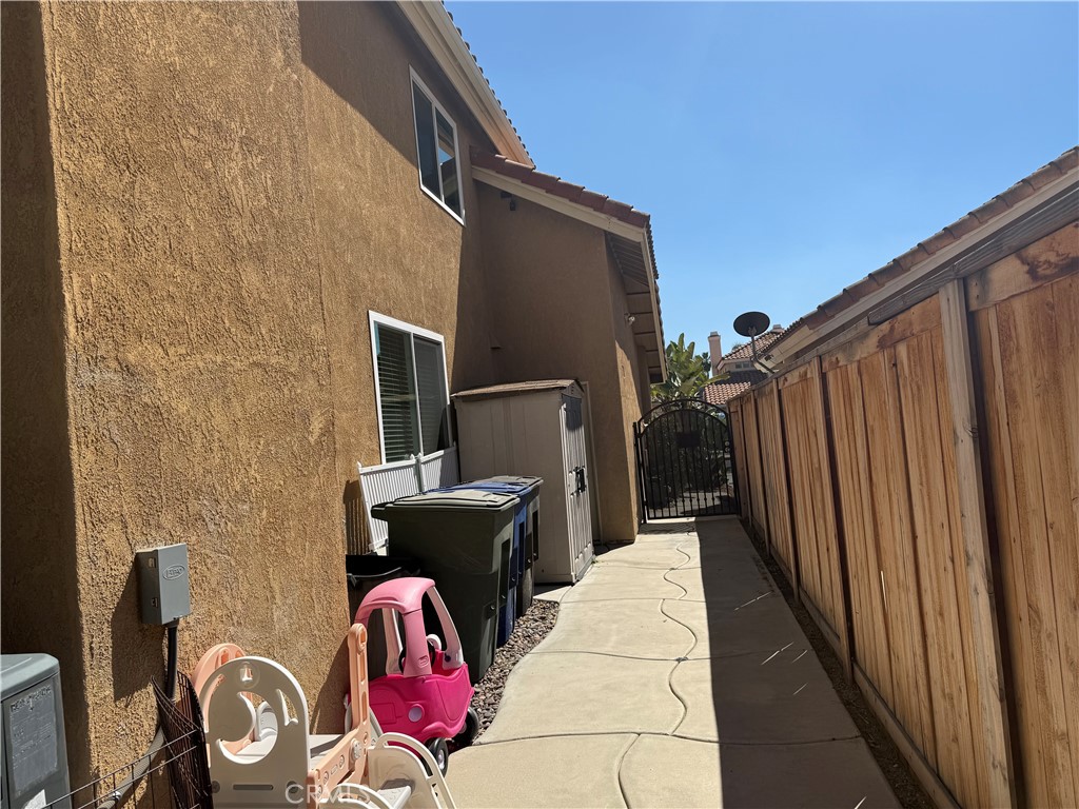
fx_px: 748
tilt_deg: +1.5
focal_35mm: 24
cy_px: 404
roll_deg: +5.6
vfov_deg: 56.8
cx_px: 540
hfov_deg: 71.6
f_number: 1.78
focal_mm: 6.76
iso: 80
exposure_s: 1/6711
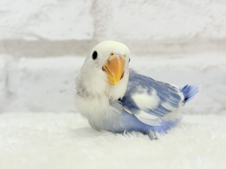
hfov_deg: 36.8
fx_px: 339
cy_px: 84
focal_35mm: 52
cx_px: 113
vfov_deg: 28.0
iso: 32
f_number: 1.6
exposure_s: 1/50
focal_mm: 5.96
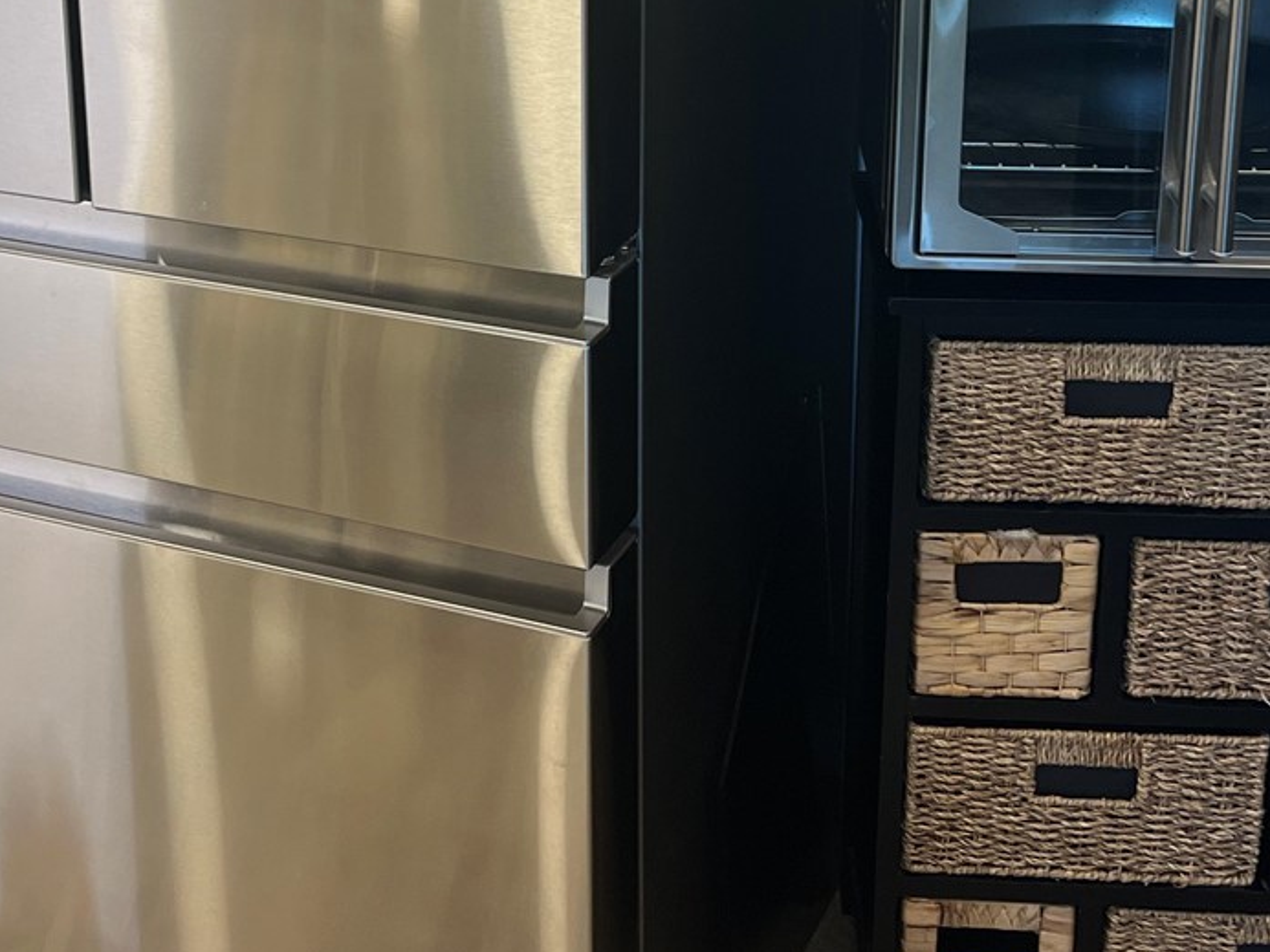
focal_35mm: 60
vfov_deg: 23.6
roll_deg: +0.4
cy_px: 53
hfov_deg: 32.0
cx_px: 482
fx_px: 2202
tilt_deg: -15.5
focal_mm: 5.7
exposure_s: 1/60
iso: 80
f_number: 1.5
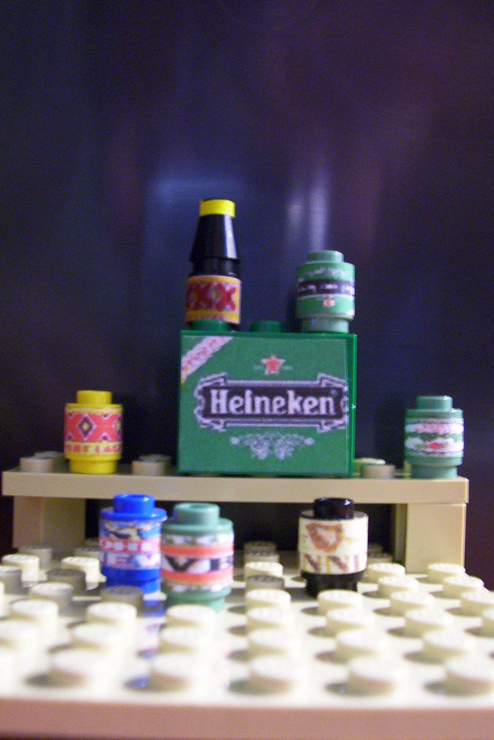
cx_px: 247
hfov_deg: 31.2
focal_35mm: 43
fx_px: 885
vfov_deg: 45.4
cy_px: 370
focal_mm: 5.77
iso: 200
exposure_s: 1/8
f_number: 2.73
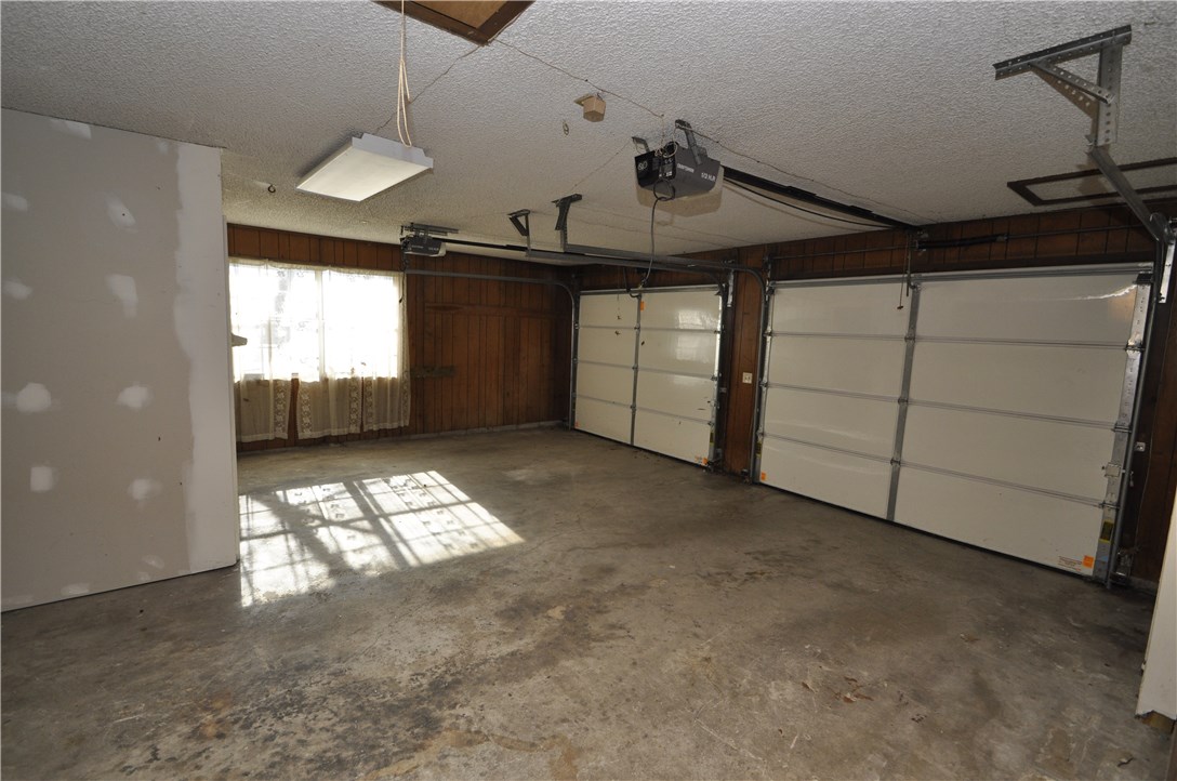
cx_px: 588
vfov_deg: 77.1
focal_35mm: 15
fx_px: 490
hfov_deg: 100.5
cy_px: 390
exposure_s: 1/100
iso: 400
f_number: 5
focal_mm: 10
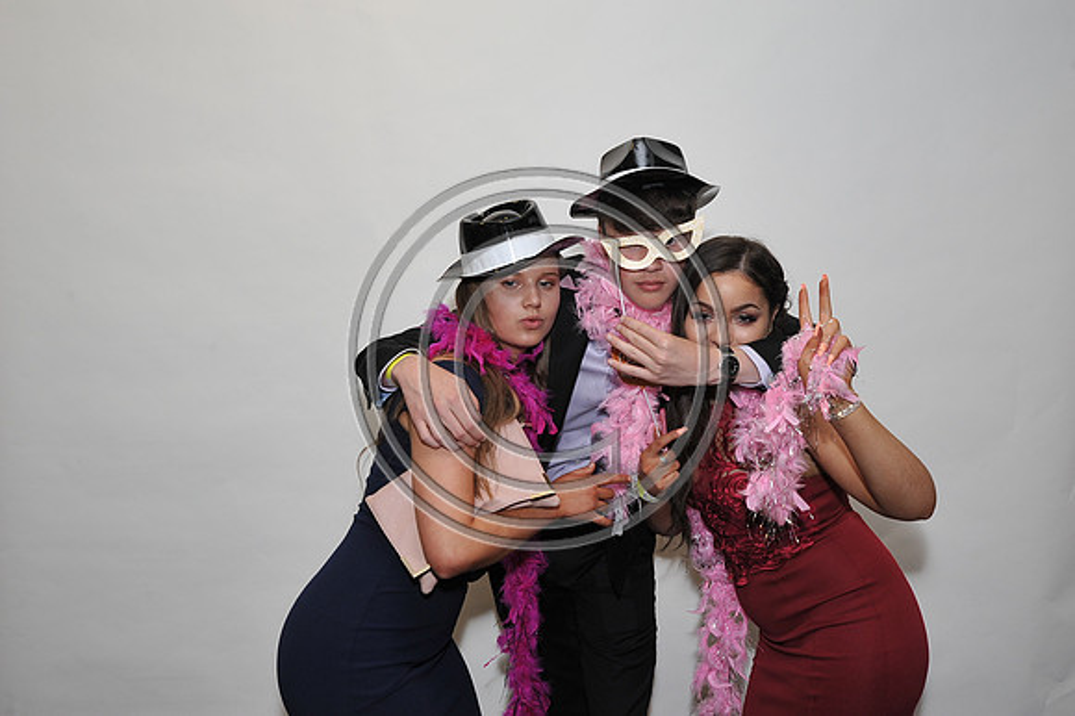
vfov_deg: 31.9
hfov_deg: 46.4
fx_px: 1253
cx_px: 538
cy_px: 358
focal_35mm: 42
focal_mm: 42
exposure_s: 1/60
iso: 1000
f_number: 8
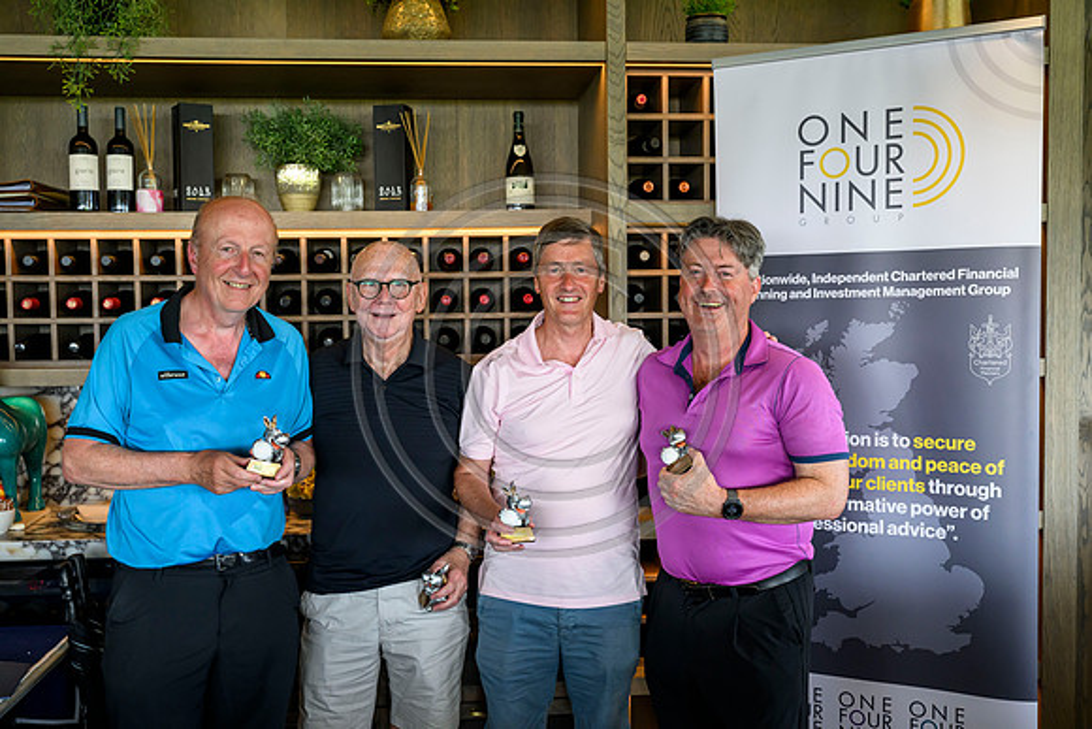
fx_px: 1153
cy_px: 364
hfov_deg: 50.7
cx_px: 546
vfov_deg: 35.1
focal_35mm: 38
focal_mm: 38
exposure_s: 1/320
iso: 2000
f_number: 4.5
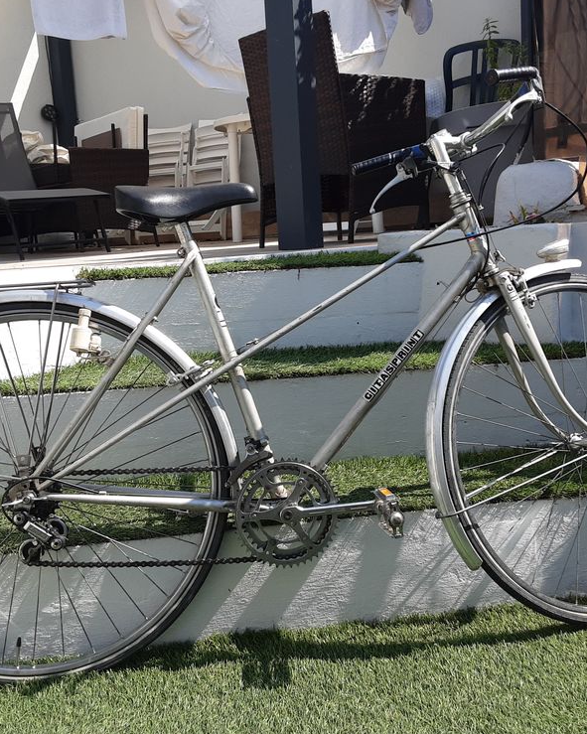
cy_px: 365
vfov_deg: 49.1
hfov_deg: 40.1
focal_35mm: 37
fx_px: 804
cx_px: 312
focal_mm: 2.9
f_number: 1.9
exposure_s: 1/1114
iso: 40
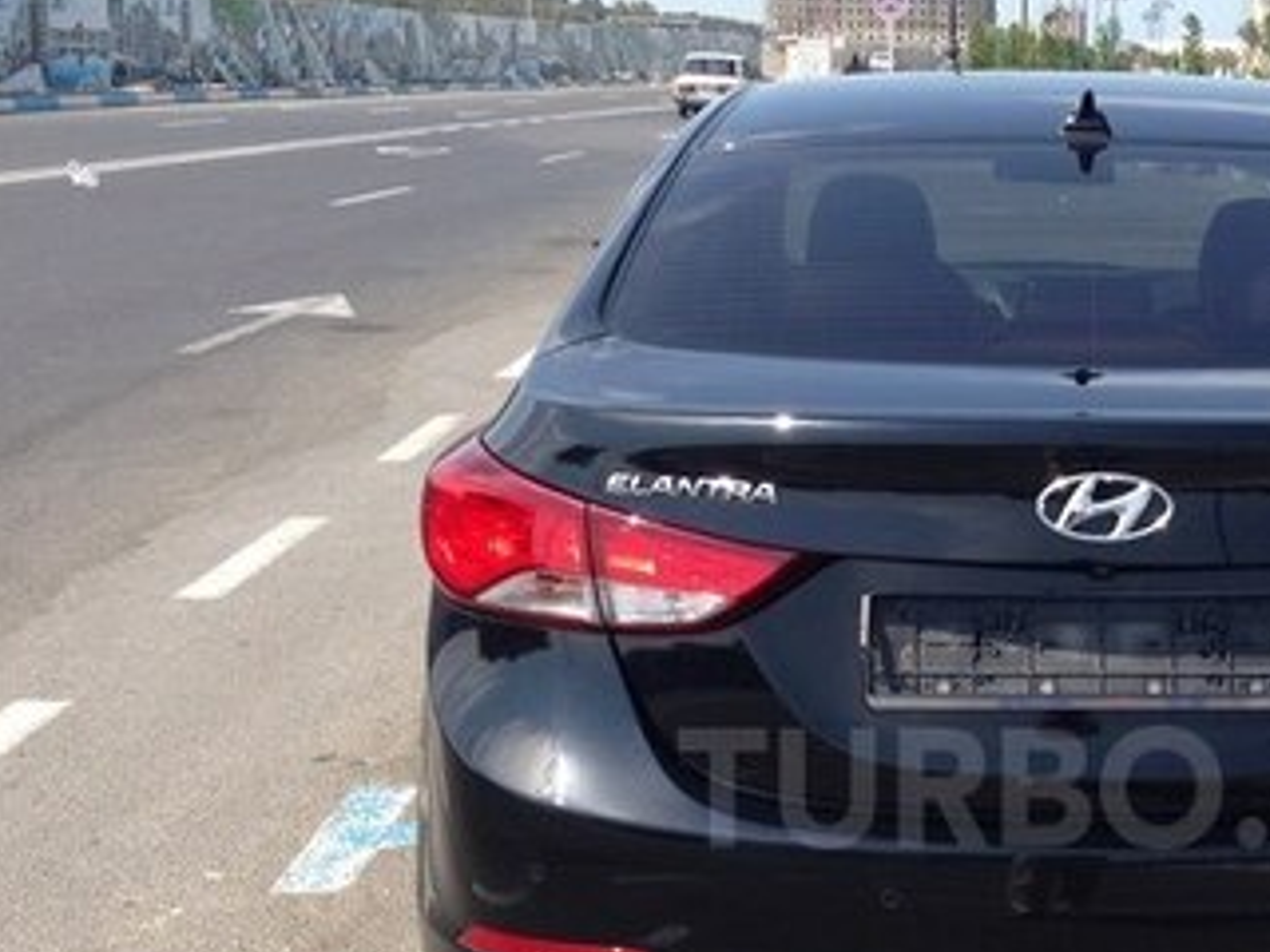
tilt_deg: -17.5
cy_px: 787
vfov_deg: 21.3
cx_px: 1083
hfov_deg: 27.8
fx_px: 2495
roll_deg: -1.2
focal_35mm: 68
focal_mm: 4.12
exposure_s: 1/985
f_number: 2.4
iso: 50
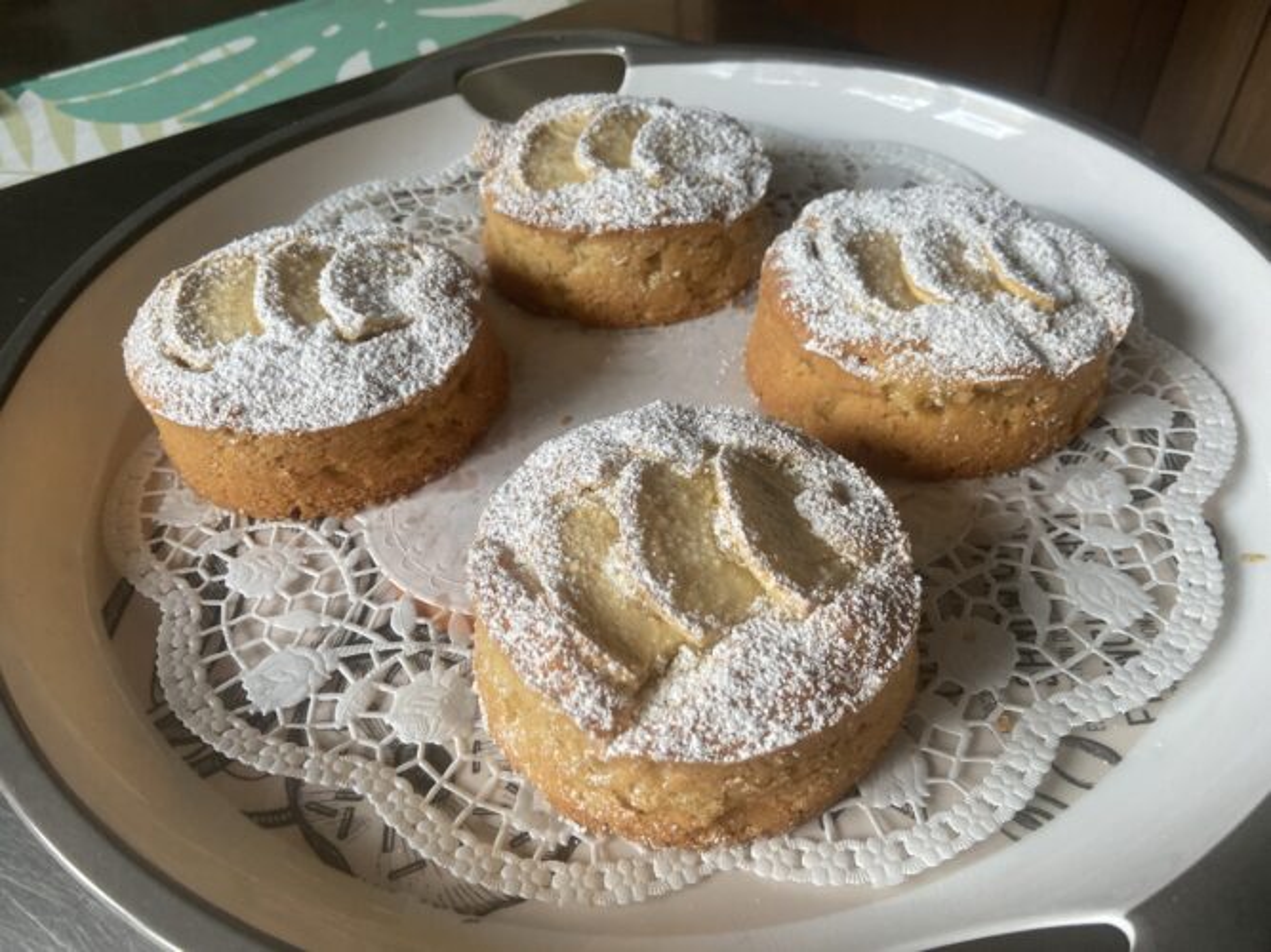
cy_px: 476
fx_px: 954
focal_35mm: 26
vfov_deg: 53.0
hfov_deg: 67.3
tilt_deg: -46.8
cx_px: 636
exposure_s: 1/121
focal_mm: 4.25
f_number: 1.8
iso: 125
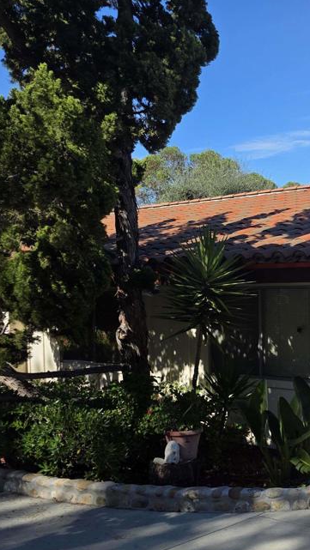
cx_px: 366
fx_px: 584
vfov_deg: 50.3
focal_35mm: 40
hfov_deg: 26.6
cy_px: 311
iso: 80
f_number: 1.7
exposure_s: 1/3540
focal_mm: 6.3
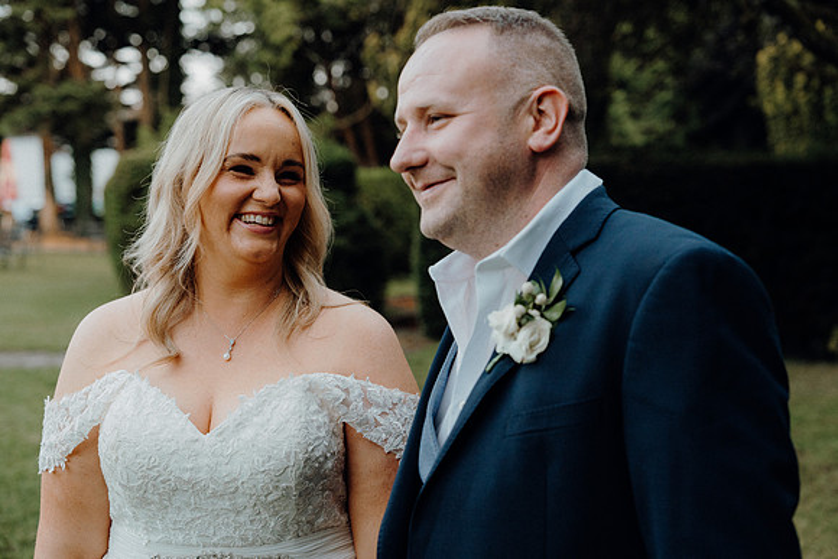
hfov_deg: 36.2
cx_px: 419
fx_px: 1281
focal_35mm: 55
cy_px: 280
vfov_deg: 24.6
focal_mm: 55
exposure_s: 1/160
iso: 2500
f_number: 3.5
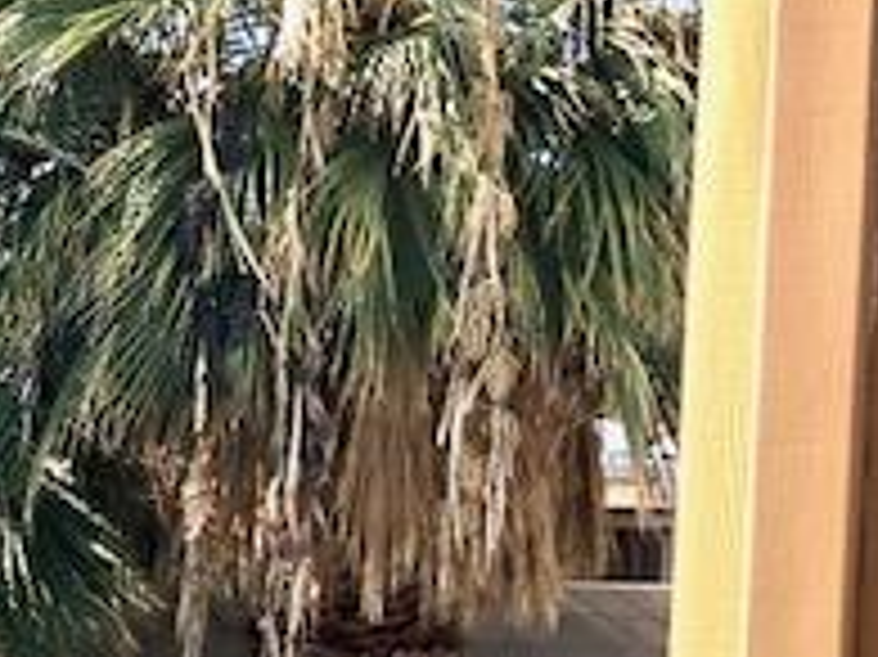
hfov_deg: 18.4
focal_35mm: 92
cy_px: 657
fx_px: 2332
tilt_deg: -3.0
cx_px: -509
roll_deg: +0.1
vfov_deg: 15.7
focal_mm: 3.99
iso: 20
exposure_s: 1/657
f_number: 1.8
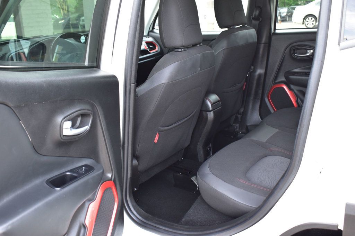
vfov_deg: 35.5
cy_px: 118
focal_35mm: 38
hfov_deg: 51.3
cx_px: 178
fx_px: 370
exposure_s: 1/20
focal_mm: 25
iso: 400
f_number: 6.3
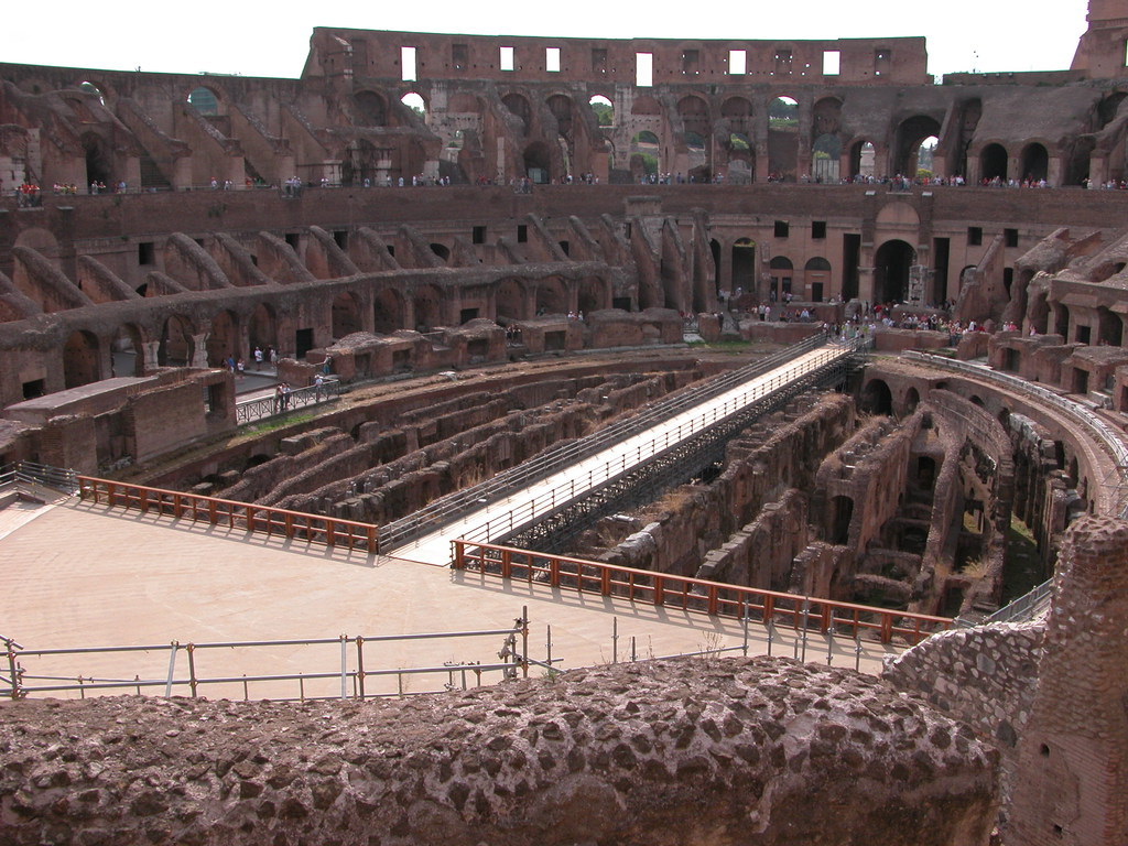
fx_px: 1141
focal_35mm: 35
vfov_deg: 40.7
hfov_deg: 52.6
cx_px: 564
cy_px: 423
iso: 100
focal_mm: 8.9
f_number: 5.6
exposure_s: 1/318
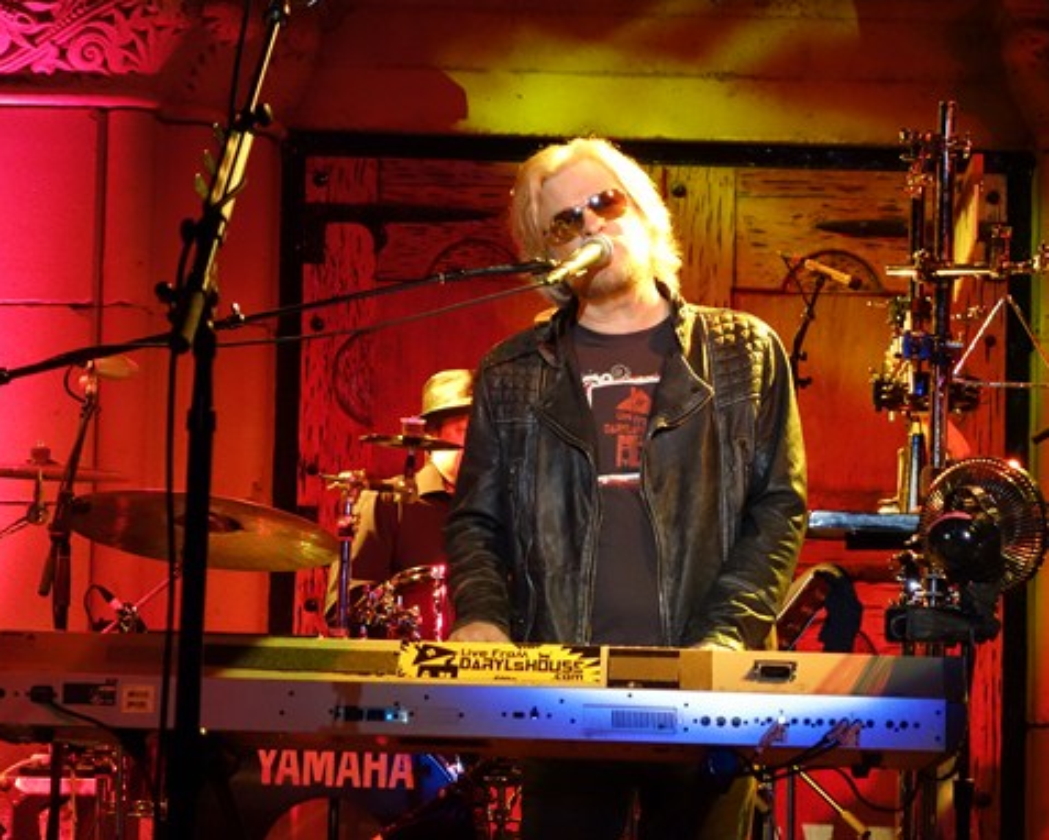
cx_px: 629
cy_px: 415
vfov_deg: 13.3
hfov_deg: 16.6
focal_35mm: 116
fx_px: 3603
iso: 2500
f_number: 4.9
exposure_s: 1/100
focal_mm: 37.1
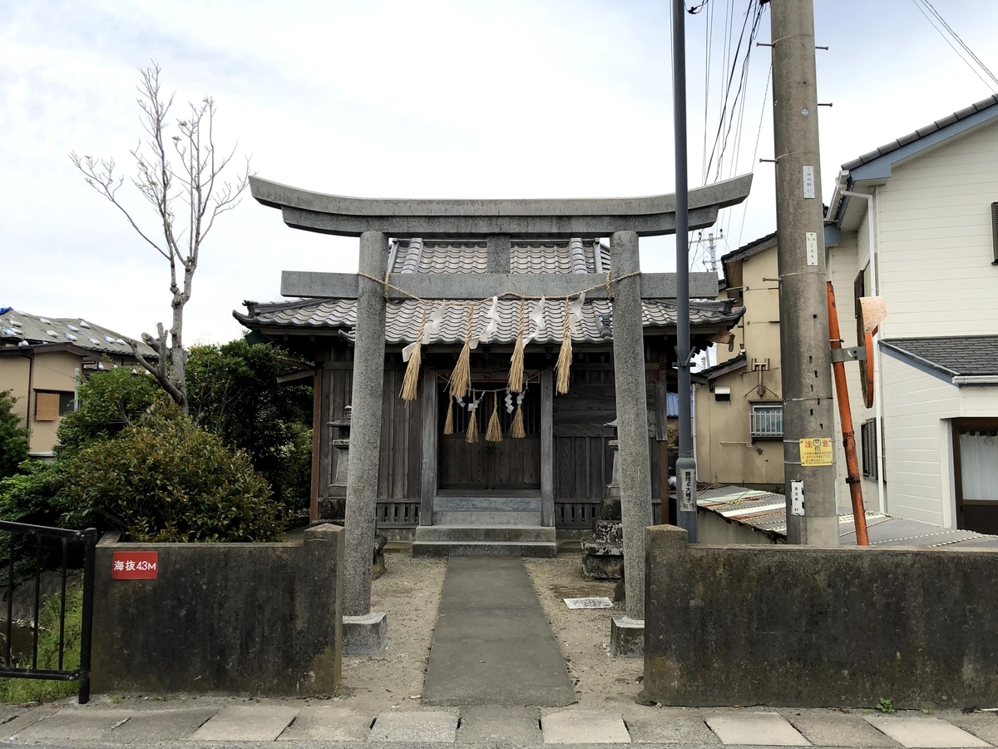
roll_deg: +0.0
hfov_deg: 63.4
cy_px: 374
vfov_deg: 49.7
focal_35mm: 28
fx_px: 807
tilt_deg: +3.6
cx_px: 499
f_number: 1.8
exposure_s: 1/358
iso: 20
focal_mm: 4
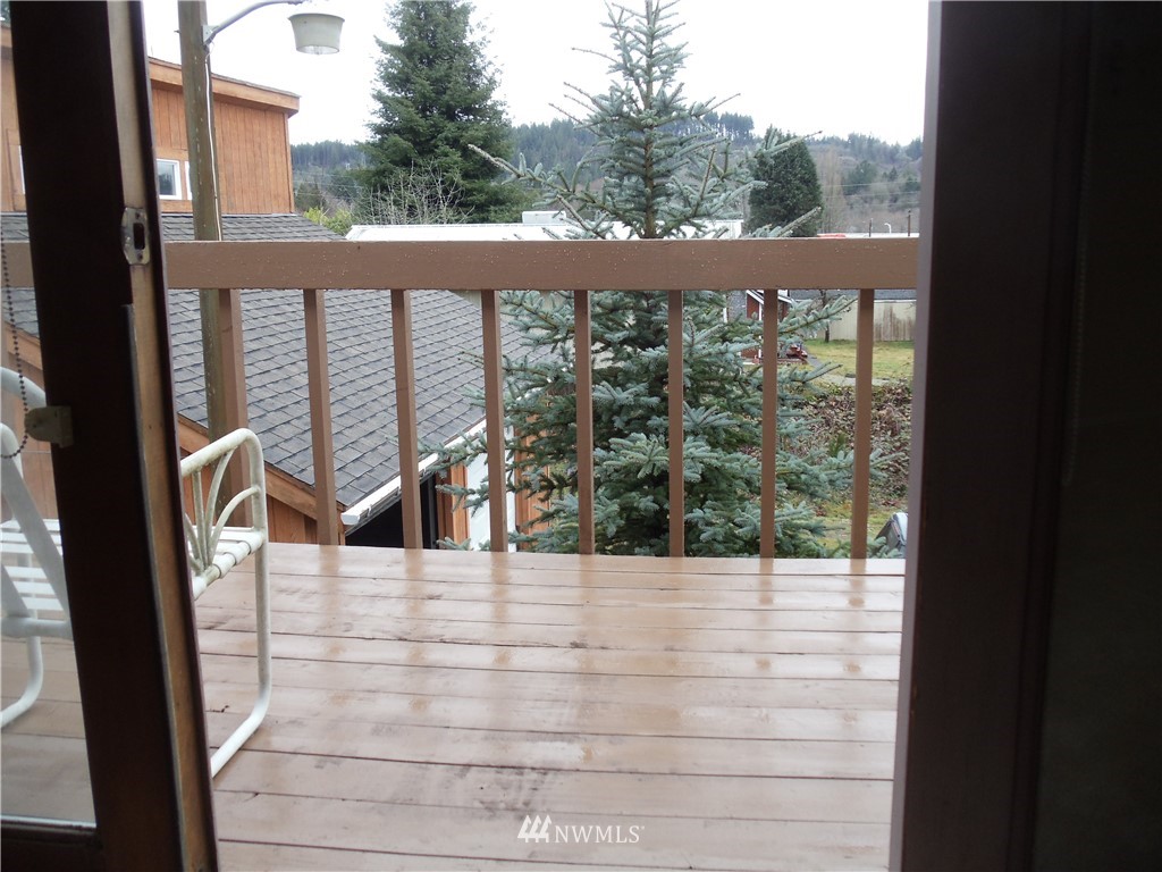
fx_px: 1477
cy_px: 436
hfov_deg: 42.9
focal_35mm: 44
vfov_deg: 32.9
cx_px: 581
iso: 100
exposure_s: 1/80
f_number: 3.5
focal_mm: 6
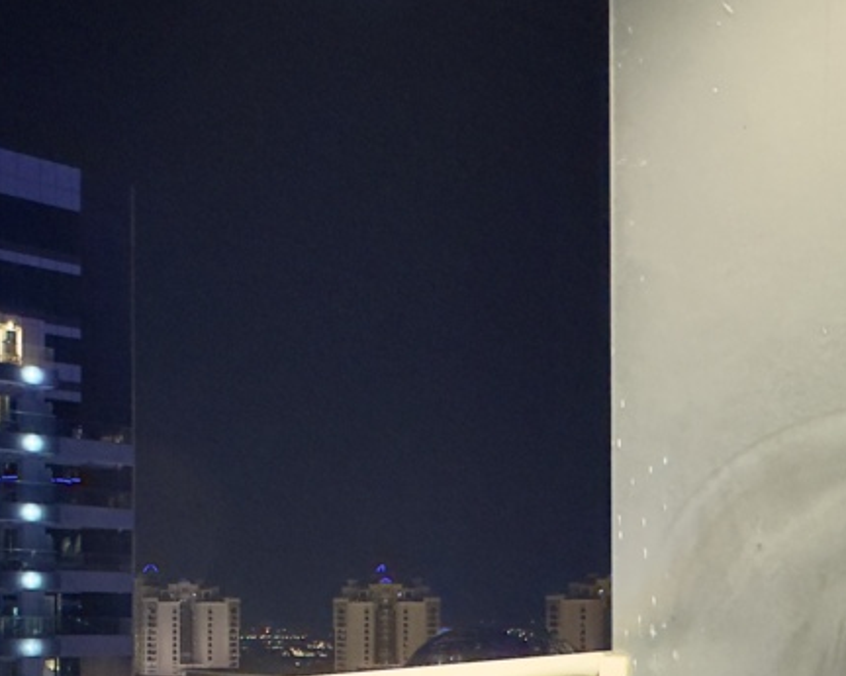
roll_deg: +0.2
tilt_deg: -0.5
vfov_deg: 36.3
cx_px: 104
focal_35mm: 38
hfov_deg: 44.2
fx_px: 951
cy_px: 627
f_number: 2.2
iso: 1250
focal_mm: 2.22
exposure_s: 1/50
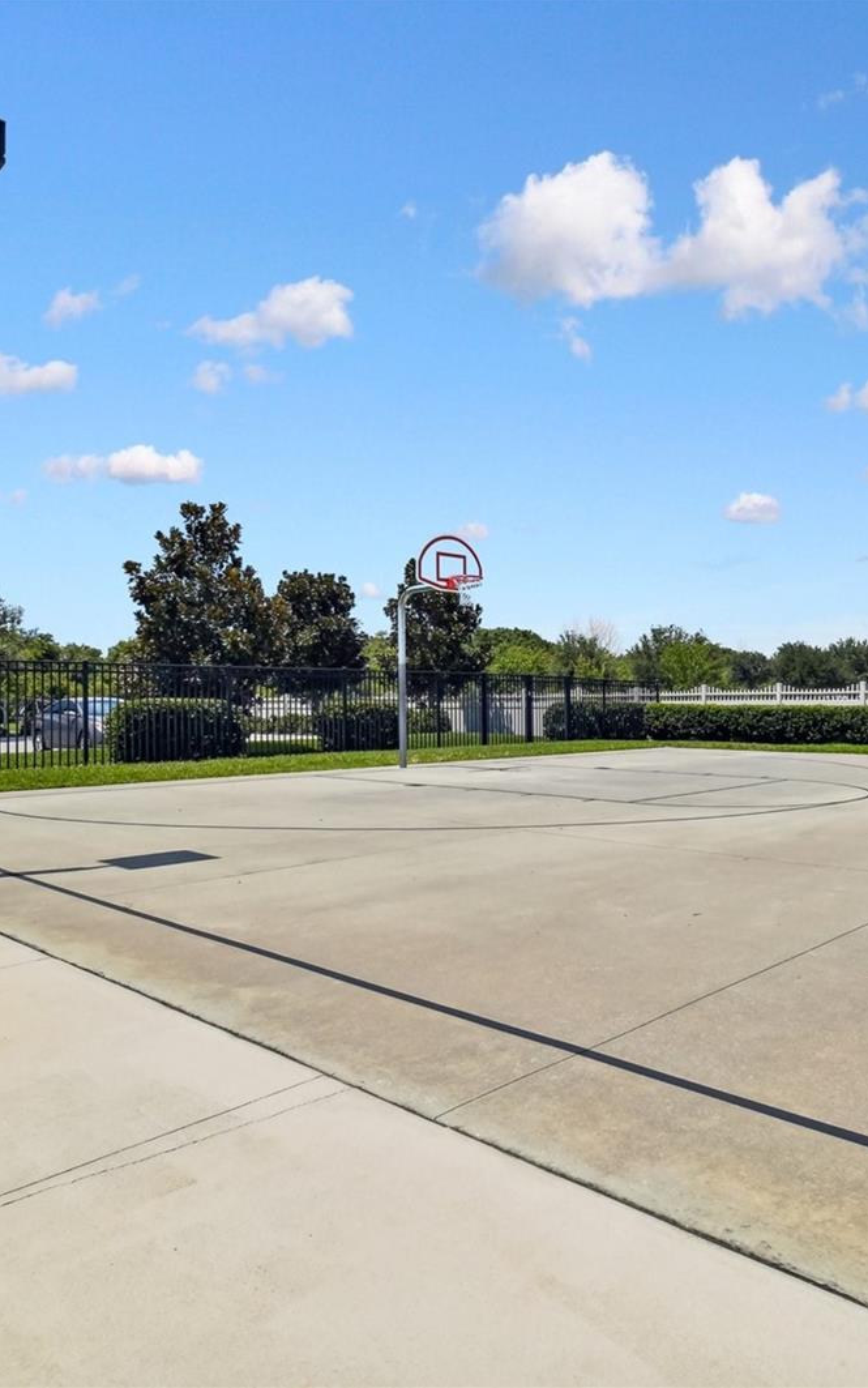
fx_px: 870
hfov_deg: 51.6
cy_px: 693
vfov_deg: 77.1
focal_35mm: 23
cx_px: 604
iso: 100
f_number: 7.1
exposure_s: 1/640
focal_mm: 10
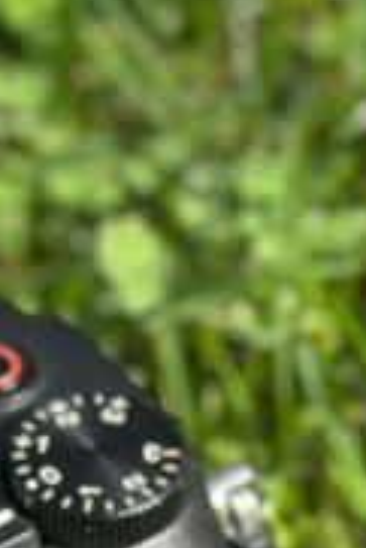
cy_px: 766
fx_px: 2922
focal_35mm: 192
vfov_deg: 10.4
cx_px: -475
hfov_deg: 6.8
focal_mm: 6.86
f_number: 1.78
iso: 80
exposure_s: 1/2203
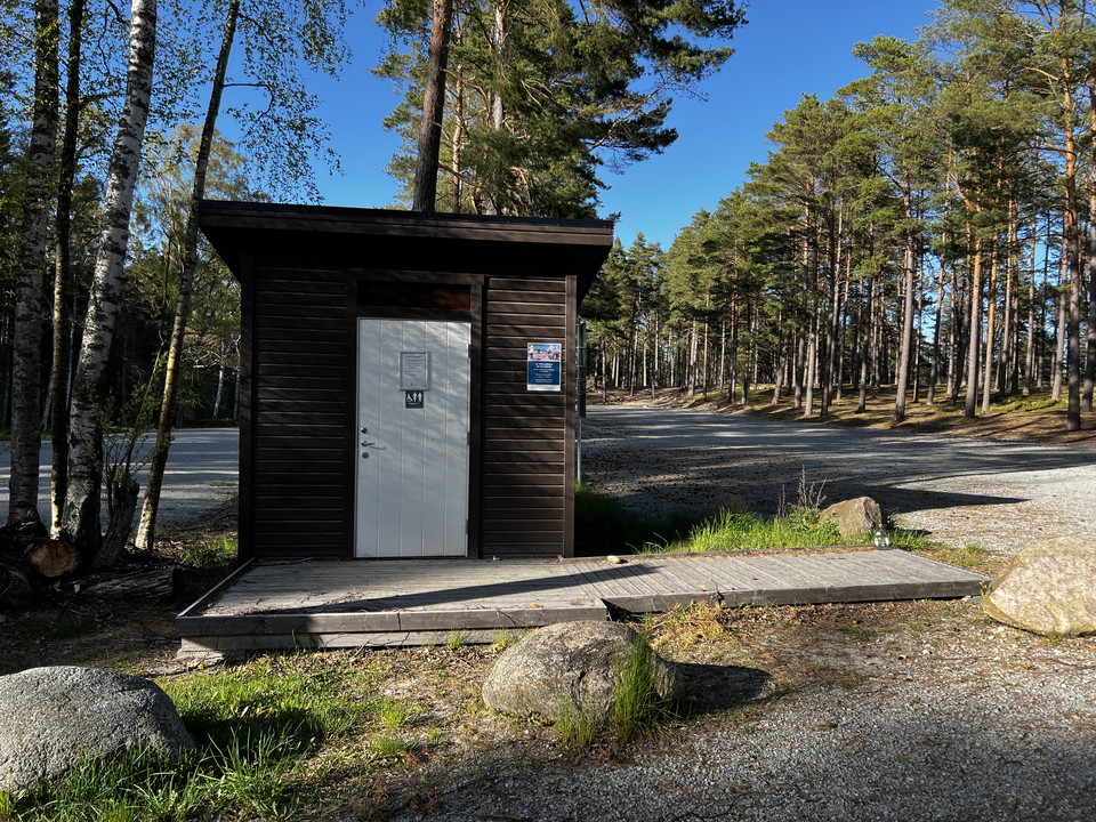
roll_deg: -0.9
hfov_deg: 67.3
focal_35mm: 26
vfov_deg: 53.1
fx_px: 823
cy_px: 411
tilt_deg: -0.7
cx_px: 548
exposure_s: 1/1124
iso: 50
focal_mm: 5.7
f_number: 1.5
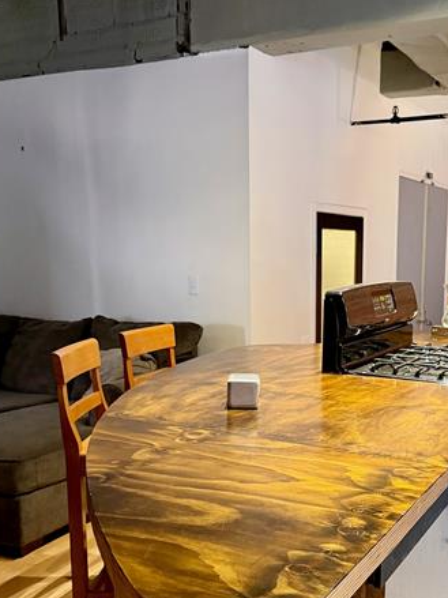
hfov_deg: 34.1
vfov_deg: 44.7
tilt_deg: -5.9
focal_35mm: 42
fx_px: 725
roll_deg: +0.0
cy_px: 346
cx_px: 286
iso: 640
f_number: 1.78
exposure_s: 1/40
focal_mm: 6.76
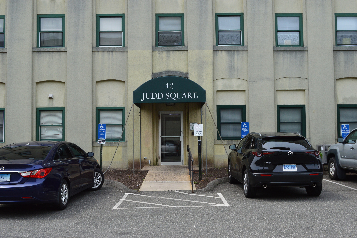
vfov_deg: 31.8
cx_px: 178
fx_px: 416
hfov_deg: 46.4
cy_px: 119
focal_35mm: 42
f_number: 10
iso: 400
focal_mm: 28
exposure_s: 1/250
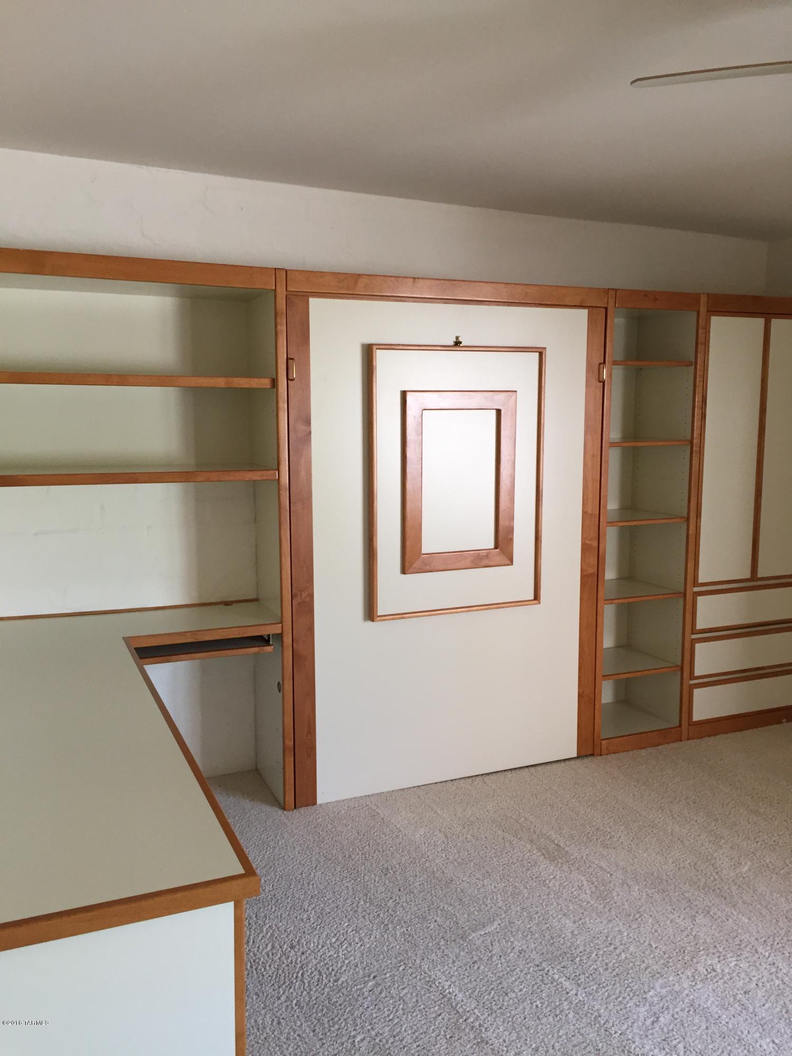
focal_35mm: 29
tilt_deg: -6.6
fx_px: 885
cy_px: 528
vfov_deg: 61.7
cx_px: 396
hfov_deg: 48.2
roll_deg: +0.7
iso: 50
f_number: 2.2
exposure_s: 1/30
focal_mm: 4.15
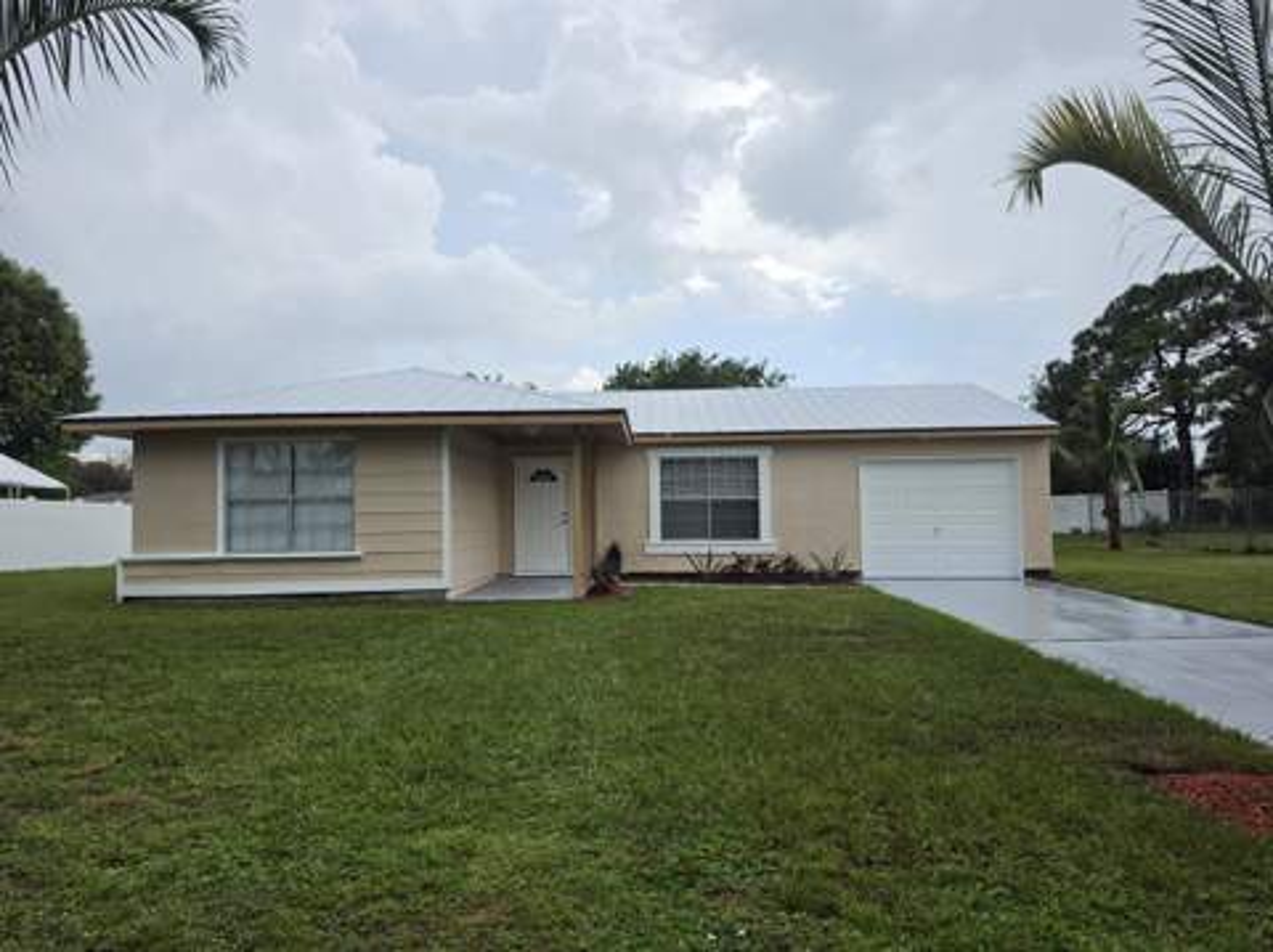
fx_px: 845
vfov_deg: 58.8
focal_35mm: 23
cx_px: 636
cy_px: 476
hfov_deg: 74.0
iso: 64
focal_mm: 6.5
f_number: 1.4
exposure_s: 1/2621
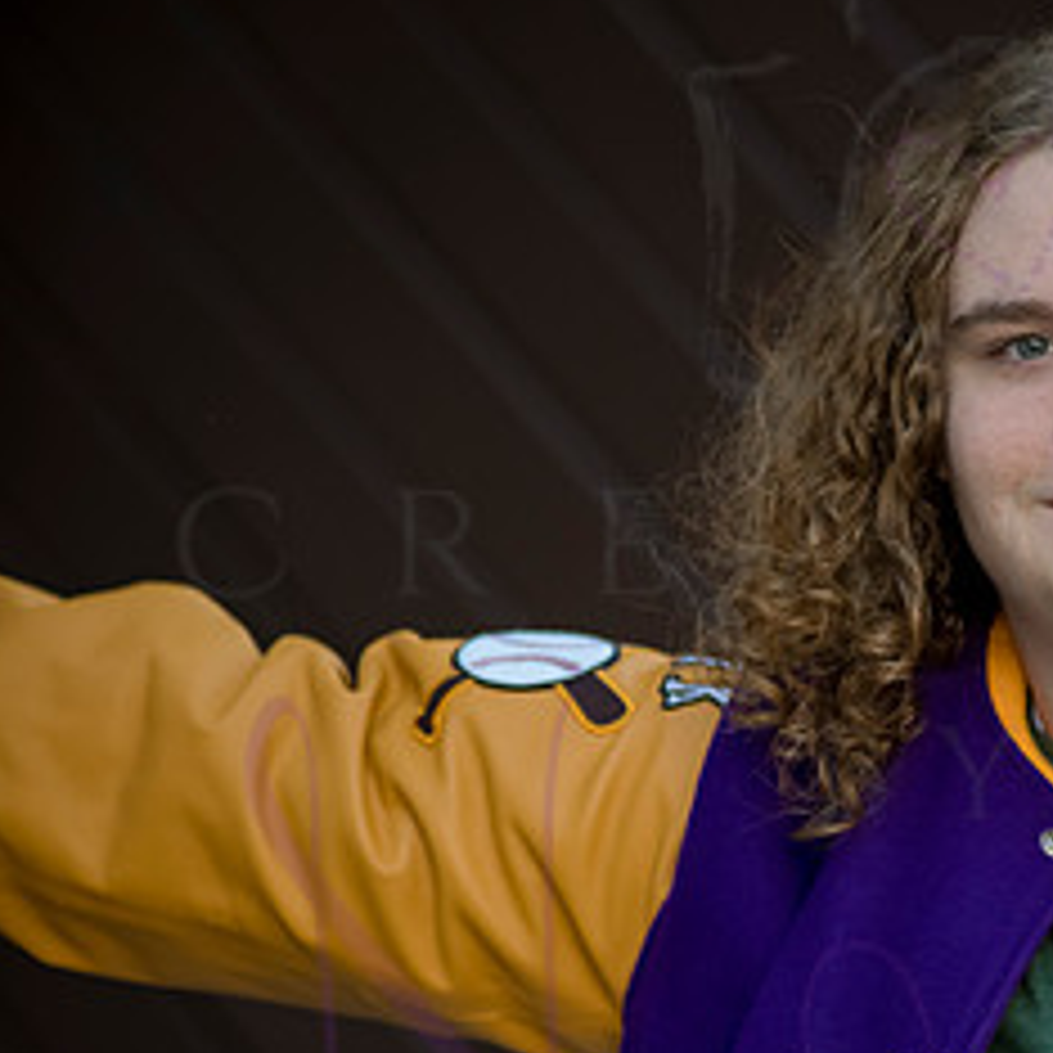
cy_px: 763
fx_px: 10497
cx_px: 1004
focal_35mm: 305
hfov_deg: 5.7
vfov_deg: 5.7
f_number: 3.5
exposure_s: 1/320
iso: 640
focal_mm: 145
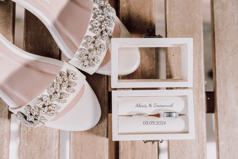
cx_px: 119
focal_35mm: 53
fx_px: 348
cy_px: 80
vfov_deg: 25.7
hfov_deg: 37.7
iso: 100
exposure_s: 1/250
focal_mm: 52.7
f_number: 5
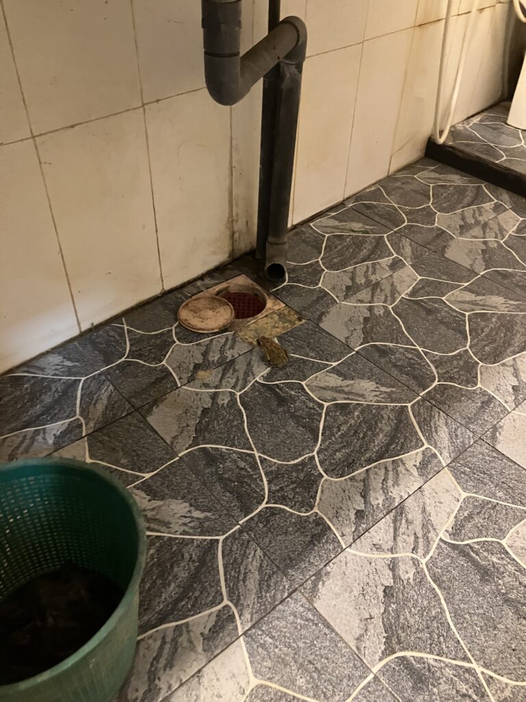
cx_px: 263
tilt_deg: -42.2
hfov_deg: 49.7
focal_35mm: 28
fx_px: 567
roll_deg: -1.5
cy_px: 351
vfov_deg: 63.4
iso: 640
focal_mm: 3.99
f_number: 1.8
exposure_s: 1/30
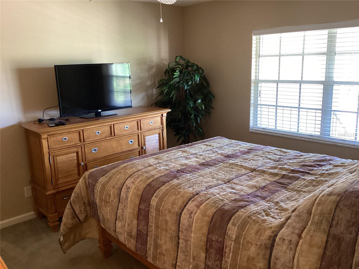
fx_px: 321
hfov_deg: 58.4
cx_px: 180
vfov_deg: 45.4
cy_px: 134
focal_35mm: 31
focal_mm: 3.3
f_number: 2.4
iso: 400
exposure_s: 1/40
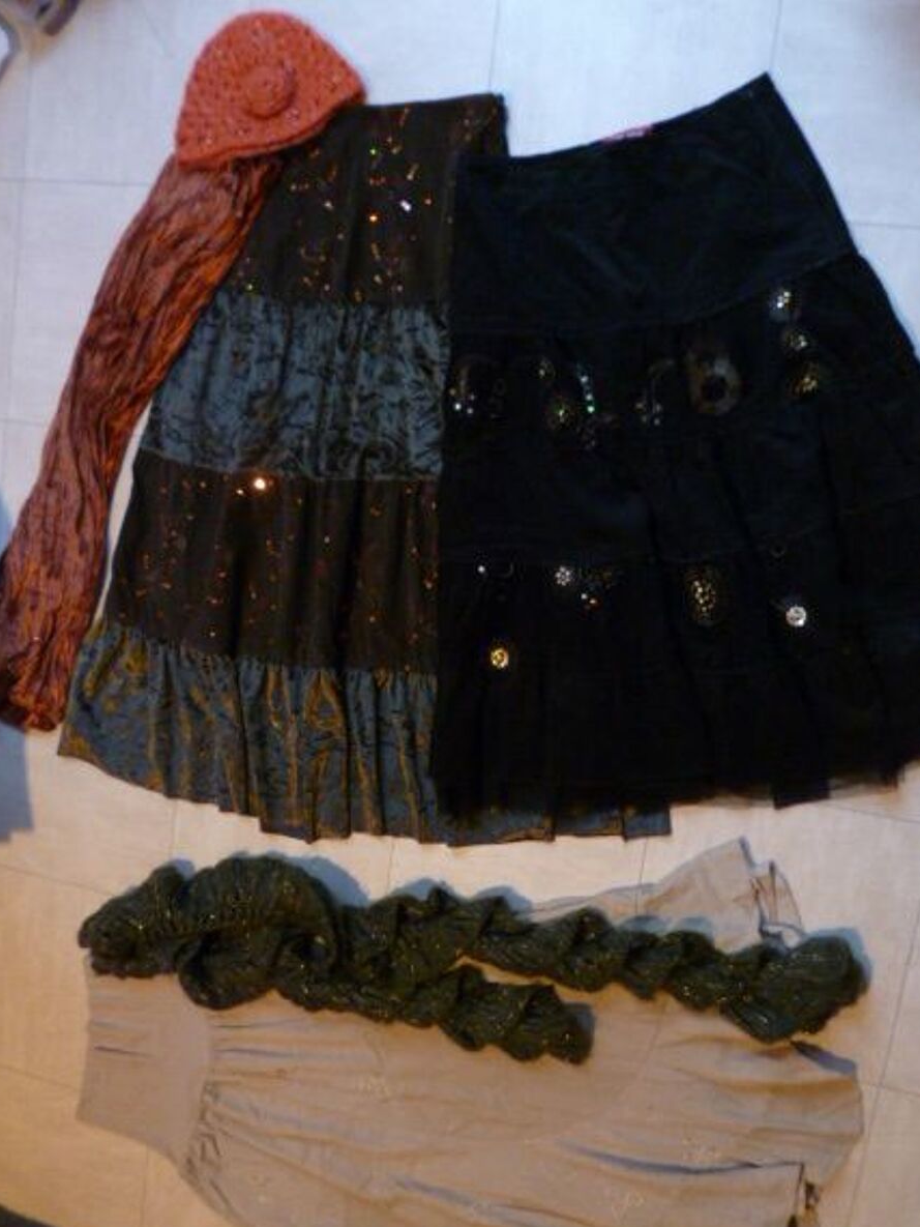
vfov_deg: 65.1
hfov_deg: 51.3
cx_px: 508
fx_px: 957
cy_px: 689
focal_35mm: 27
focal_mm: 4.3
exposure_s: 1/8
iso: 400
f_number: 2.5
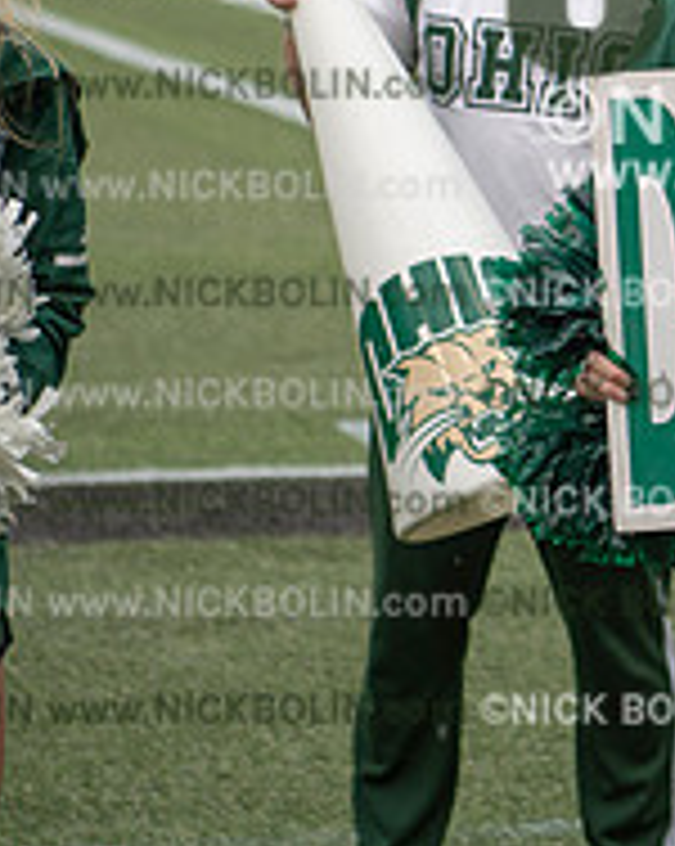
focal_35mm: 203
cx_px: 824
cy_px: -20
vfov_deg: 9.5
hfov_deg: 7.5
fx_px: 5078
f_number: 2.8
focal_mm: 70
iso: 250
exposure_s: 1/800
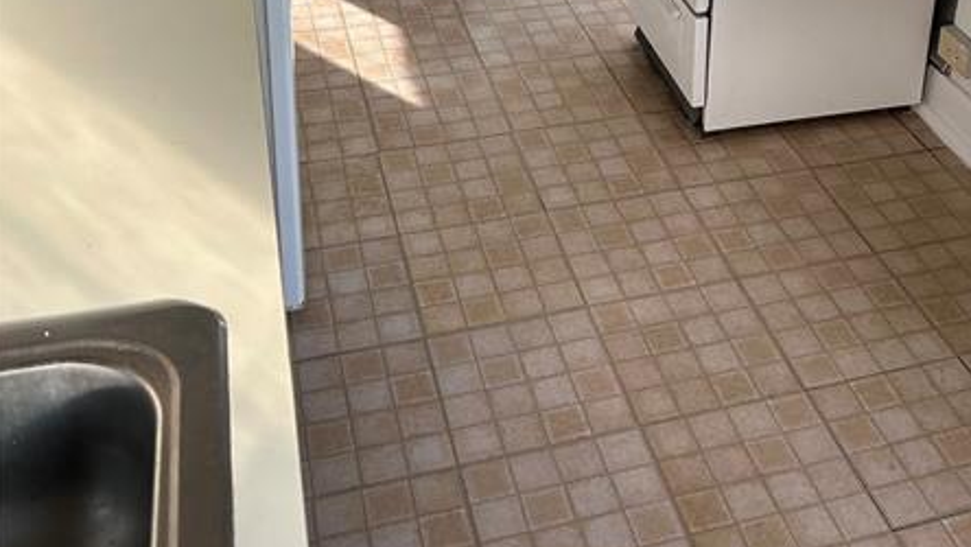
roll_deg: -4.6
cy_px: -98
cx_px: 625
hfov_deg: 41.7
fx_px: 1262
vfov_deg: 22.6
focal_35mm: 49
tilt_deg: -21.5
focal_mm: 5.7
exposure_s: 1/203
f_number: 1.5
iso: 50
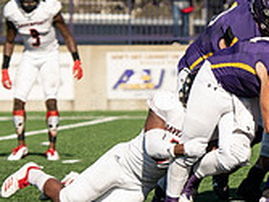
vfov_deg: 3.7
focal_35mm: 402
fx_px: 3122
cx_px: 333
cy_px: 116
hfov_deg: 4.9
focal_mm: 120
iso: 160
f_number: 3.5
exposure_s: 1/2000
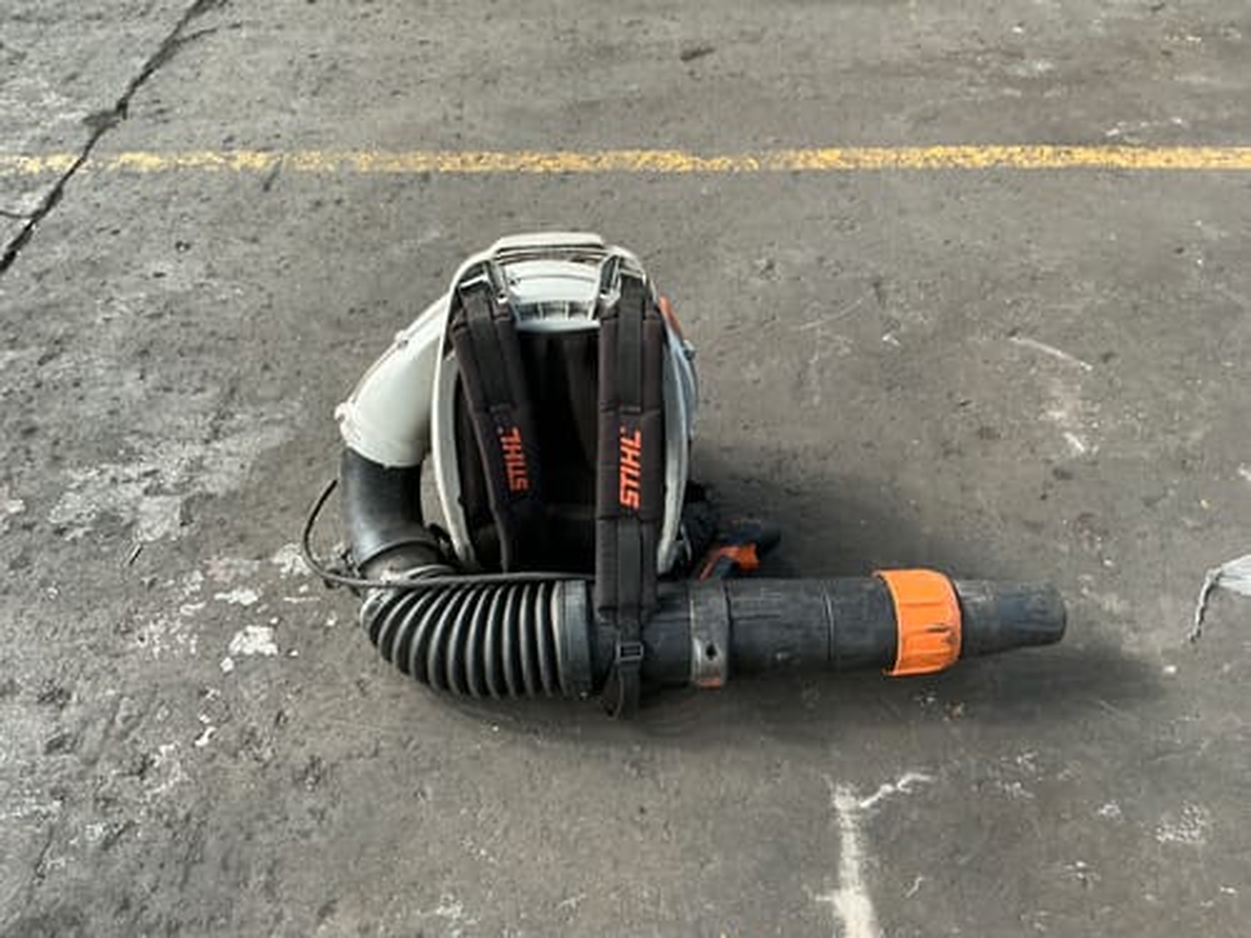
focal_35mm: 28
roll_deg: -0.2
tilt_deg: -42.4
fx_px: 1012
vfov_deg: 49.7
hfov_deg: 63.4
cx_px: 626
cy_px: 469
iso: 100
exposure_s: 1/60
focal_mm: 3
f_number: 1.8
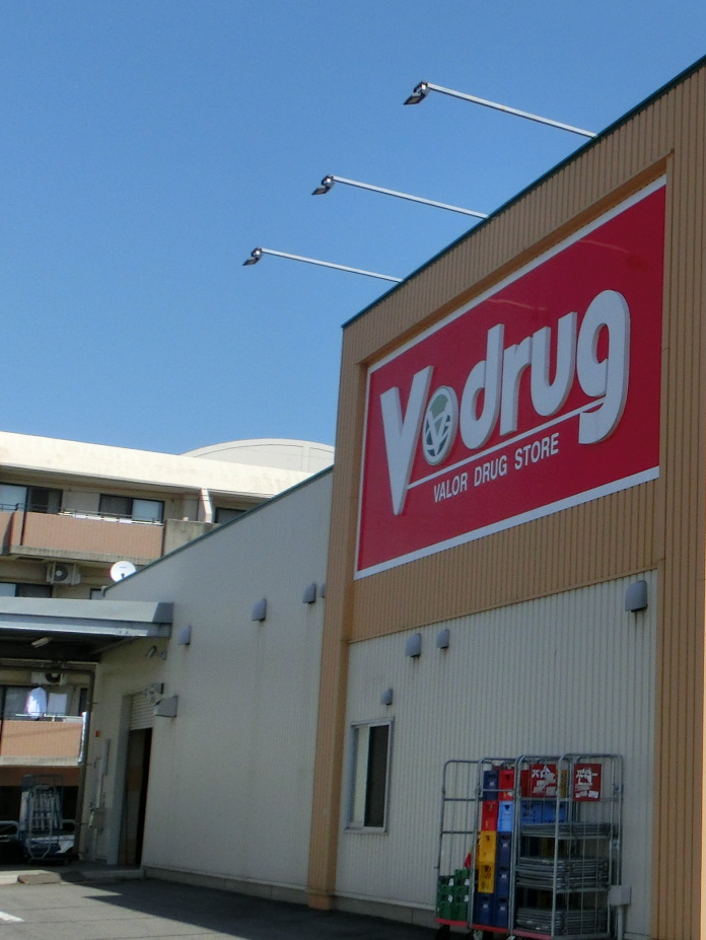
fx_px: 1440
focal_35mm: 53
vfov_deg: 36.1
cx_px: 888
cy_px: 510
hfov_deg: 24.5
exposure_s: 1/320
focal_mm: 4.24
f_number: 7.9
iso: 80
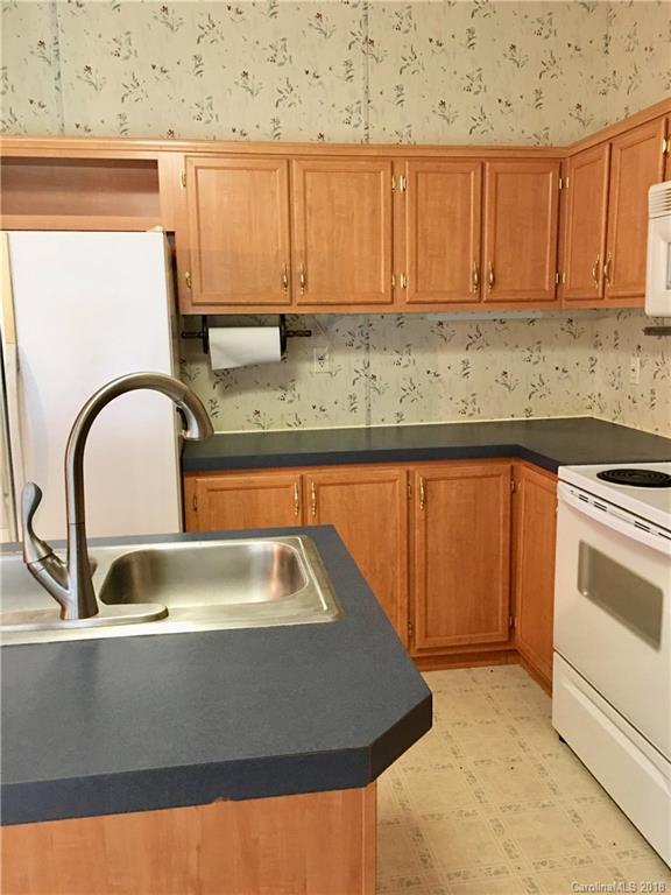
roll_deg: +0.6
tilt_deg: -8.2
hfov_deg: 48.2
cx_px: 336
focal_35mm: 29
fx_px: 750
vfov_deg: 61.7
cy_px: 448
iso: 100
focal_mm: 4.15
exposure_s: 1/15
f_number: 2.2
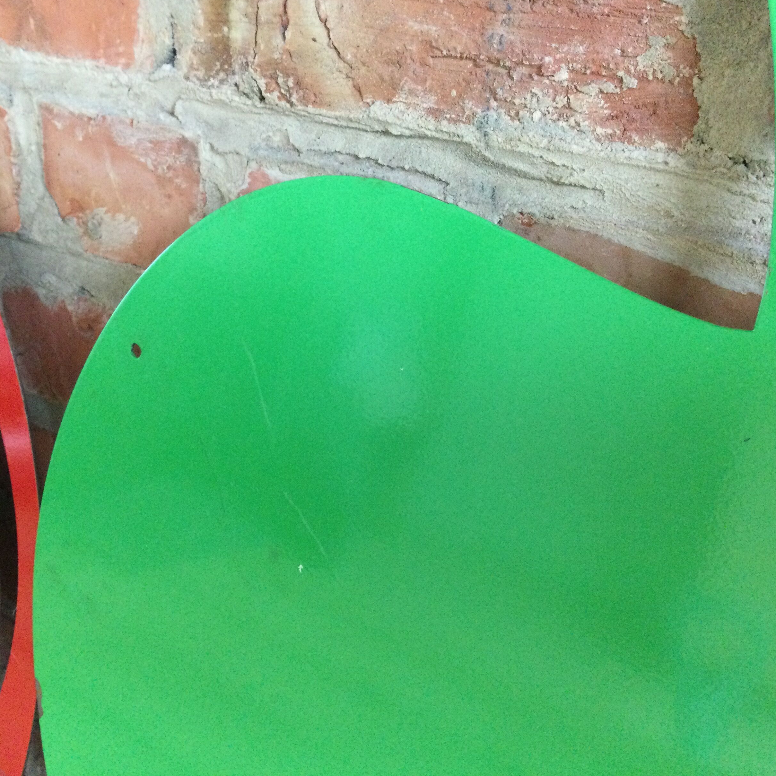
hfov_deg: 44.9
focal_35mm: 37
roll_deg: -2.5
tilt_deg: -25.9
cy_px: 384
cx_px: 374
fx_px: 938
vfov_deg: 44.9
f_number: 2.4
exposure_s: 1/20
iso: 250
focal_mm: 3.3
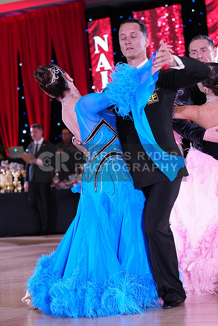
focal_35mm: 105
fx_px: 953
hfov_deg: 13.0
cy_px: 163
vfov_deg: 19.5
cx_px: 109
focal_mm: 105
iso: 2500
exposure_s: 1/250
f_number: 4.5
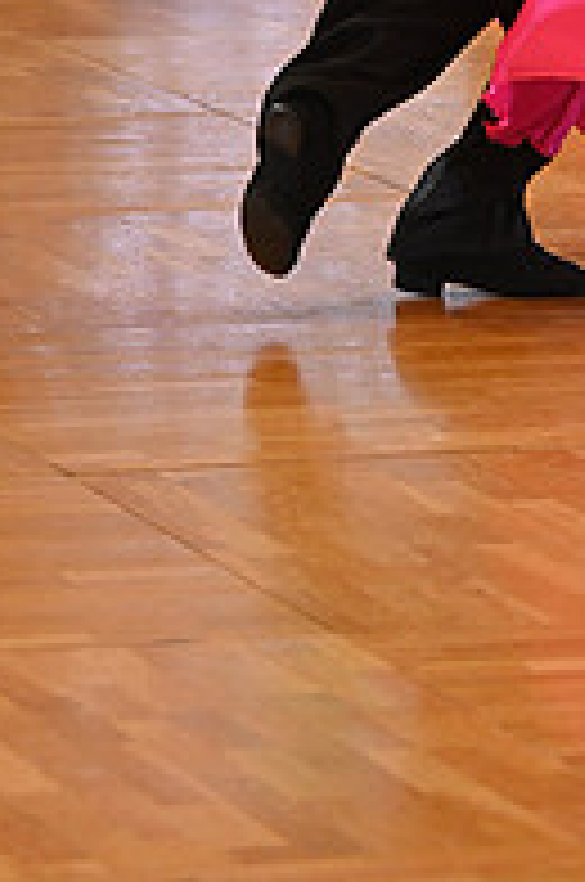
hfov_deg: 3.8
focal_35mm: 356
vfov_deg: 5.8
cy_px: -225
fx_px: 8708
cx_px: 628
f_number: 4
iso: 1600
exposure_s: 1/400
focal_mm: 120
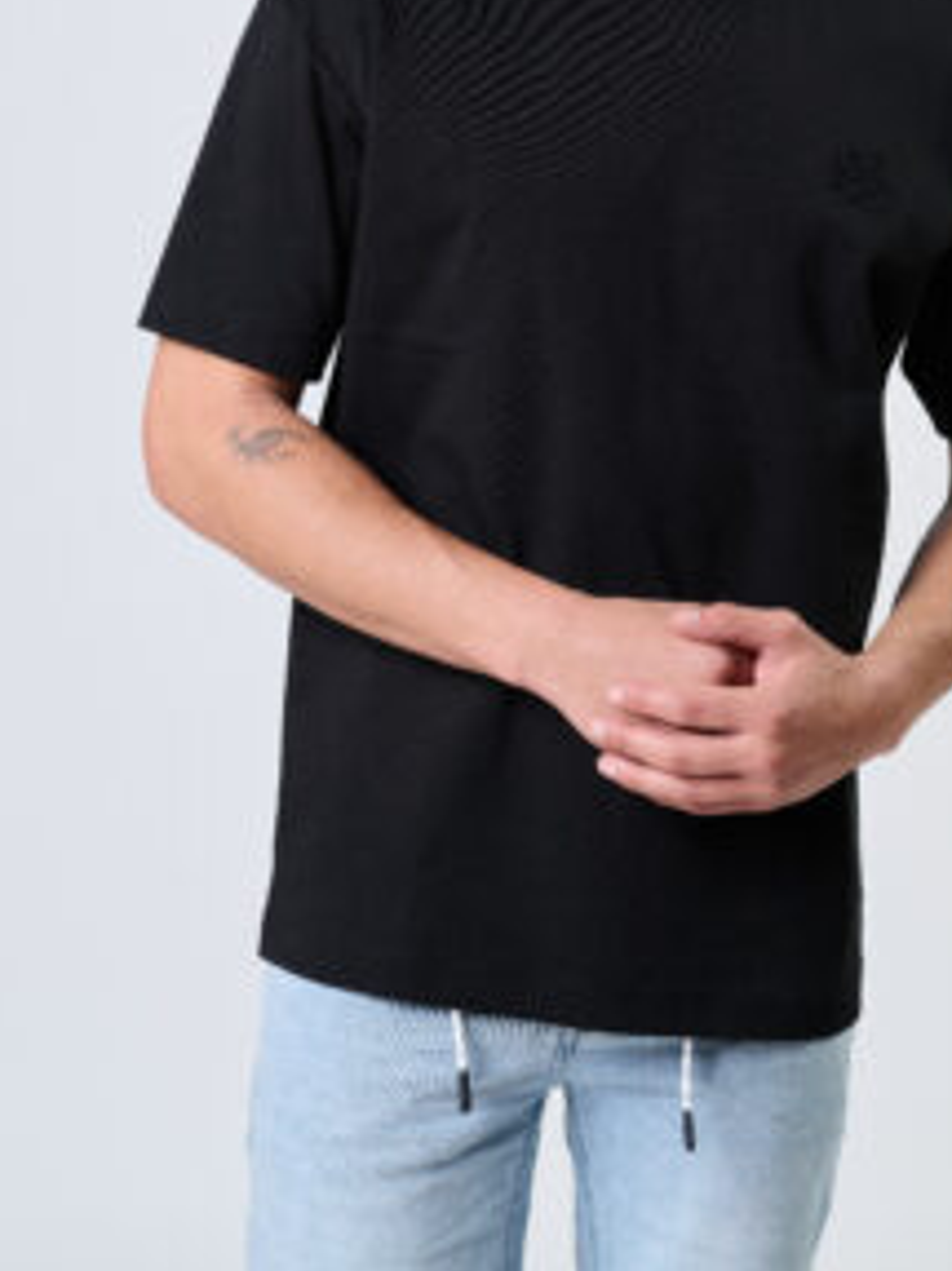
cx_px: 620
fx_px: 4697
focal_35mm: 128
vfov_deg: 15.3
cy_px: 288
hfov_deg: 11.6
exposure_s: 1/200
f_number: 5
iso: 320
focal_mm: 85
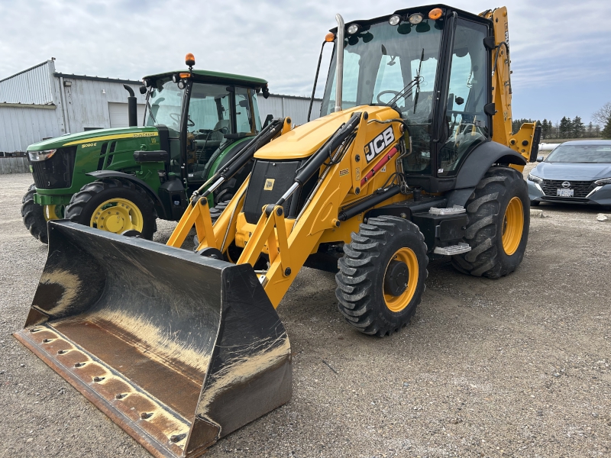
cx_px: 306
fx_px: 459
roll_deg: +2.9
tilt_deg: -7.8
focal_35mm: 26
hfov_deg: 67.3
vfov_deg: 53.1
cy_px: 229
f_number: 1.5
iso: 50
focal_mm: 5.7
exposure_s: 1/2762
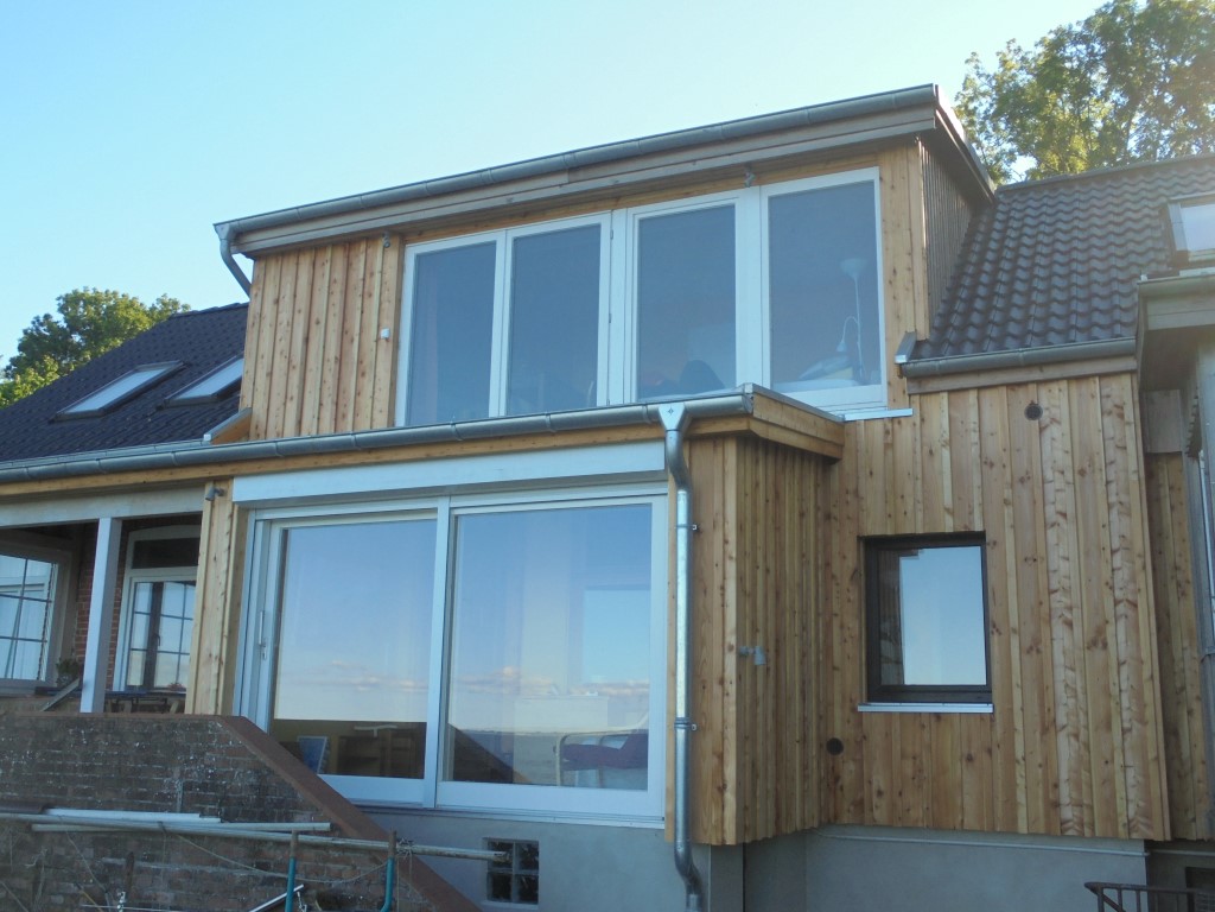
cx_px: 608
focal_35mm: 34
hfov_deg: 54.0
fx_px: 1193
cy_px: 456
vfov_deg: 41.8
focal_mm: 6.1
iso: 100
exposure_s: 1/250
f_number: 4
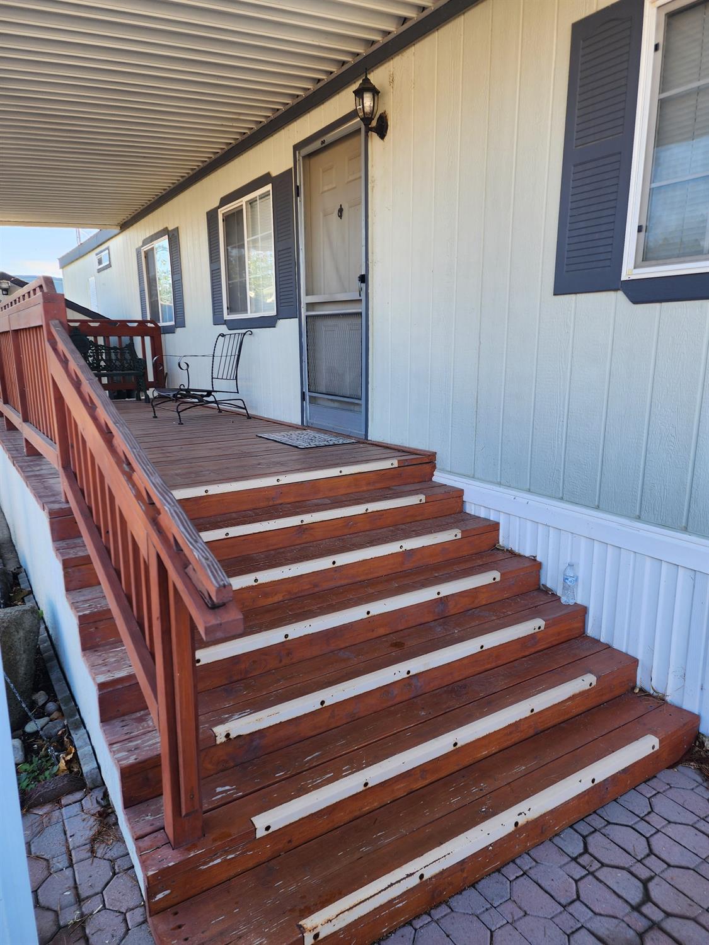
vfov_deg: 73.9
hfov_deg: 58.9
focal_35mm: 23
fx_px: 628
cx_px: 354
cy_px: 472
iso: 25
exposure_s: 1/180
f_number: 1.8
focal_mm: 6.4
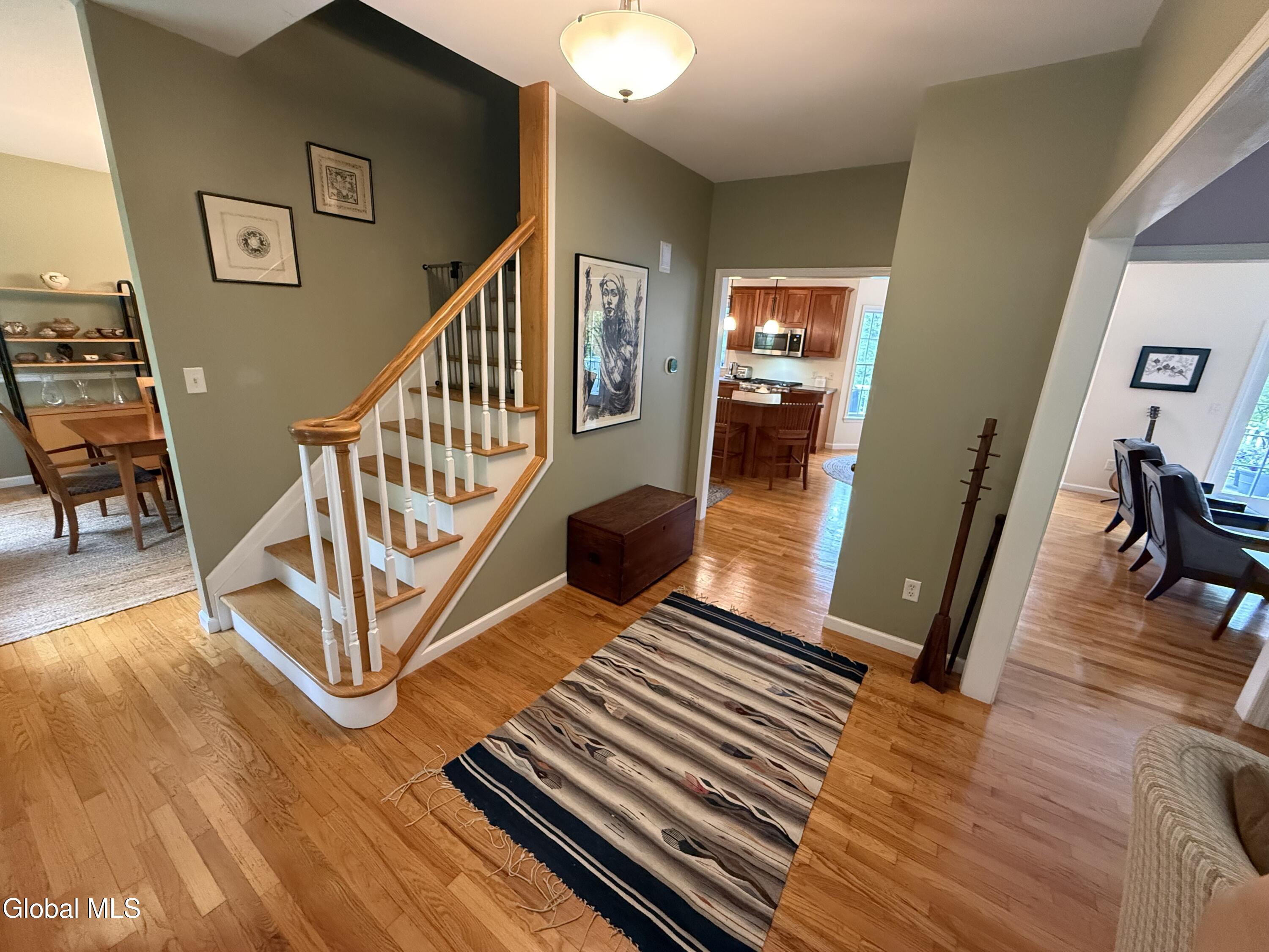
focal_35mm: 14
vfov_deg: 85.7
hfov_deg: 102.1
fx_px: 513
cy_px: 476
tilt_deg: -16.5
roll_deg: -2.3
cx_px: 634
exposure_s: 1/60
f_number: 2.2
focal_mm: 2.22
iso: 640
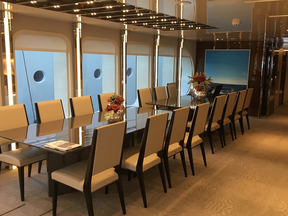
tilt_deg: -7.9
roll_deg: -1.1
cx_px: 163
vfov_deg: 42.9
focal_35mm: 33
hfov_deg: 55.2
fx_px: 275
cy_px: 102
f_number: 2.2
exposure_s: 1/33
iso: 50
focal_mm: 4.15
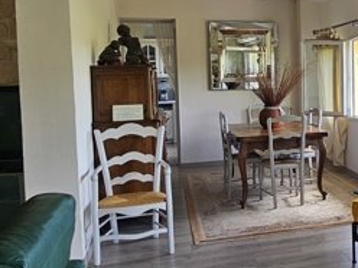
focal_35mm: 42
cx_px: 338
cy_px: 102
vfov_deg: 34.2
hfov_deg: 40.5
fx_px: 434
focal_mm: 2.2
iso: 64
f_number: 2.2
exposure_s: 1/100
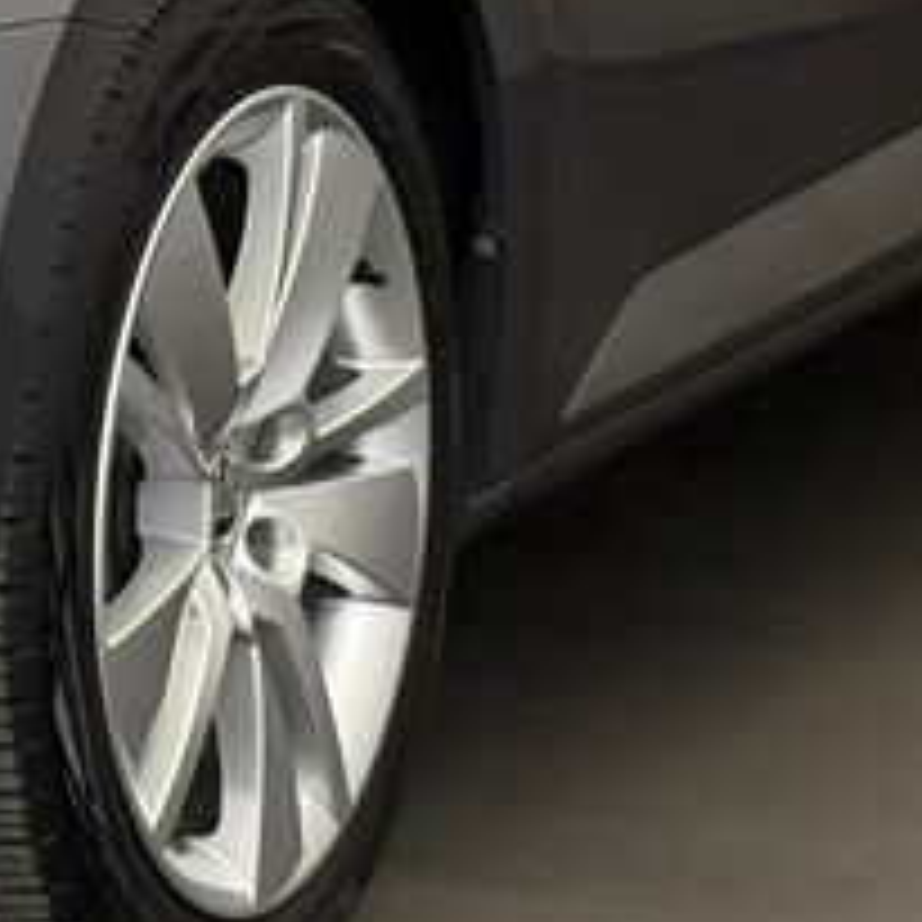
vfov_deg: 8.2
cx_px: -490
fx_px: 6388
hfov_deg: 8.1
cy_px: 157
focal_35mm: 212
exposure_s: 1/74
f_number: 1.78
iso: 125
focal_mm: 6.76
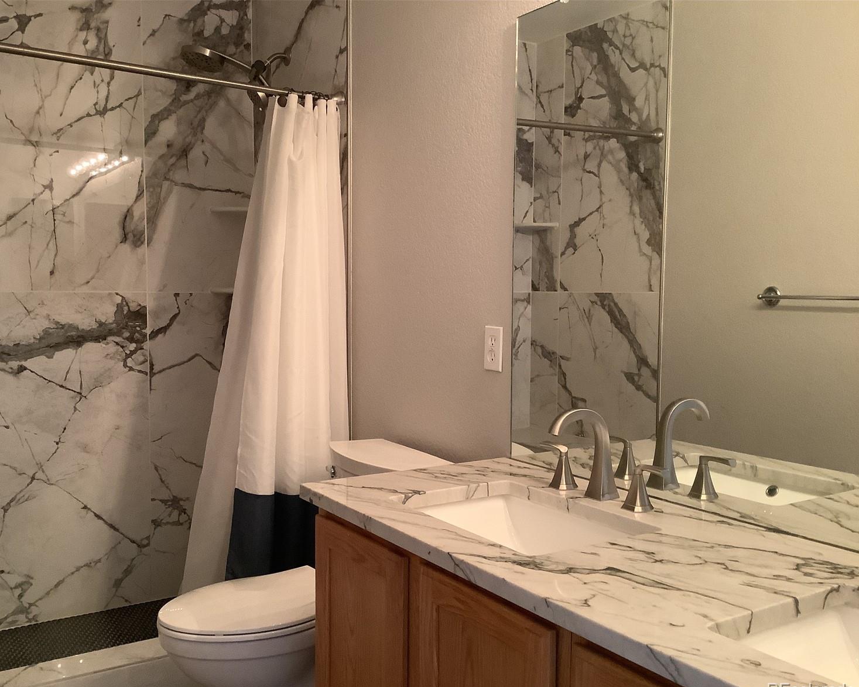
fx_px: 839
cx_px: 393
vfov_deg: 44.5
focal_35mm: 33
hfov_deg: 54.1
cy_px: 351
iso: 320
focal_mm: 3.3
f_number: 2.4
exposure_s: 1/40
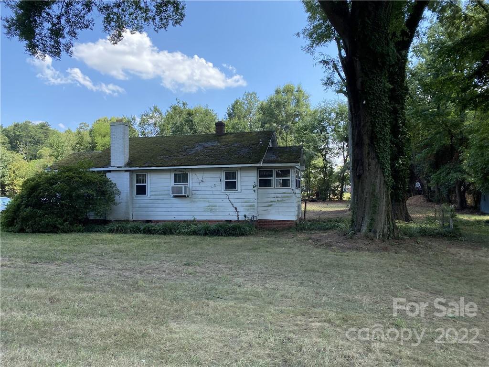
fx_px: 367
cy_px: 184
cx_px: 244
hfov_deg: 67.3
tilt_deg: +1.6
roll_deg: +1.6
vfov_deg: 53.1
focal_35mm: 26
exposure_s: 1/752
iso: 32
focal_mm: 4.25
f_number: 1.8
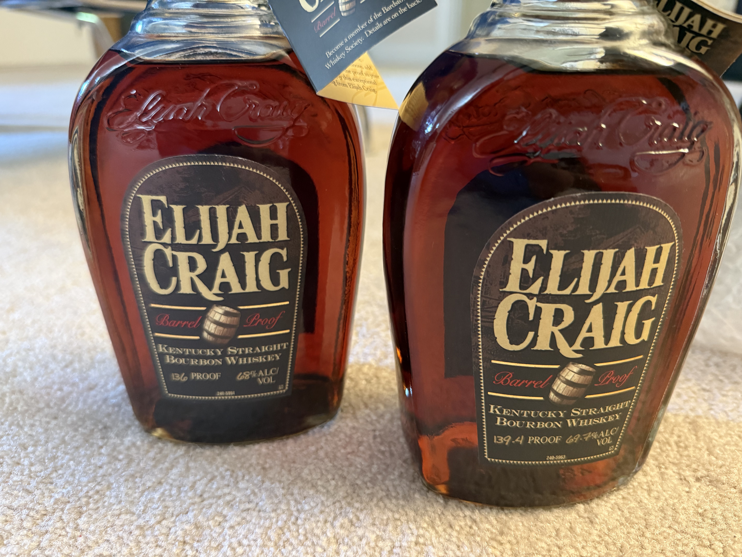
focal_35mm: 24
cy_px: 278
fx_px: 514
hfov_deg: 71.6
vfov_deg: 56.8
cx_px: 371
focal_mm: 6.76
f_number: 1.78
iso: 800
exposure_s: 1/39
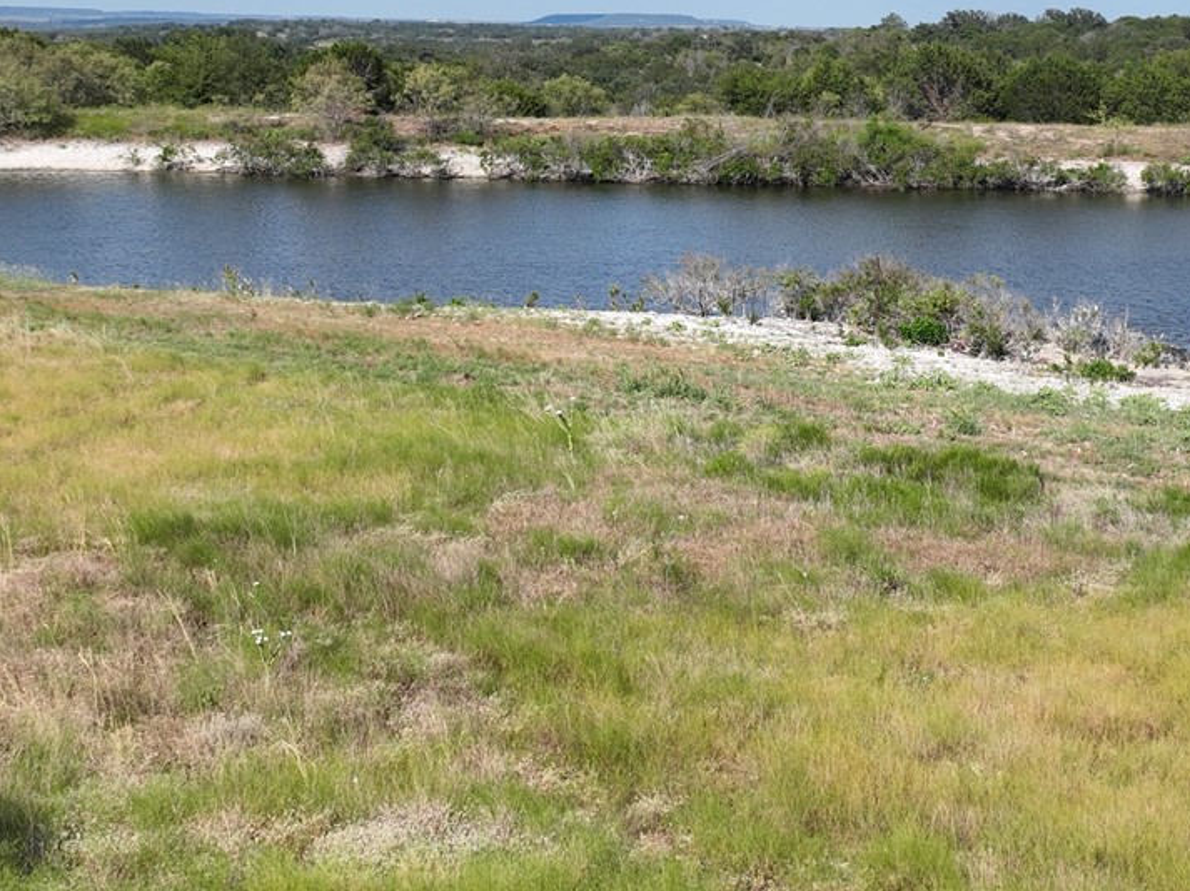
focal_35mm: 69
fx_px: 2371
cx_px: 747
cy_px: 263
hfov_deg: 28.1
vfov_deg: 21.2
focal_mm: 12.29
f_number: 2.8
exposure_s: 1/1600
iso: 100
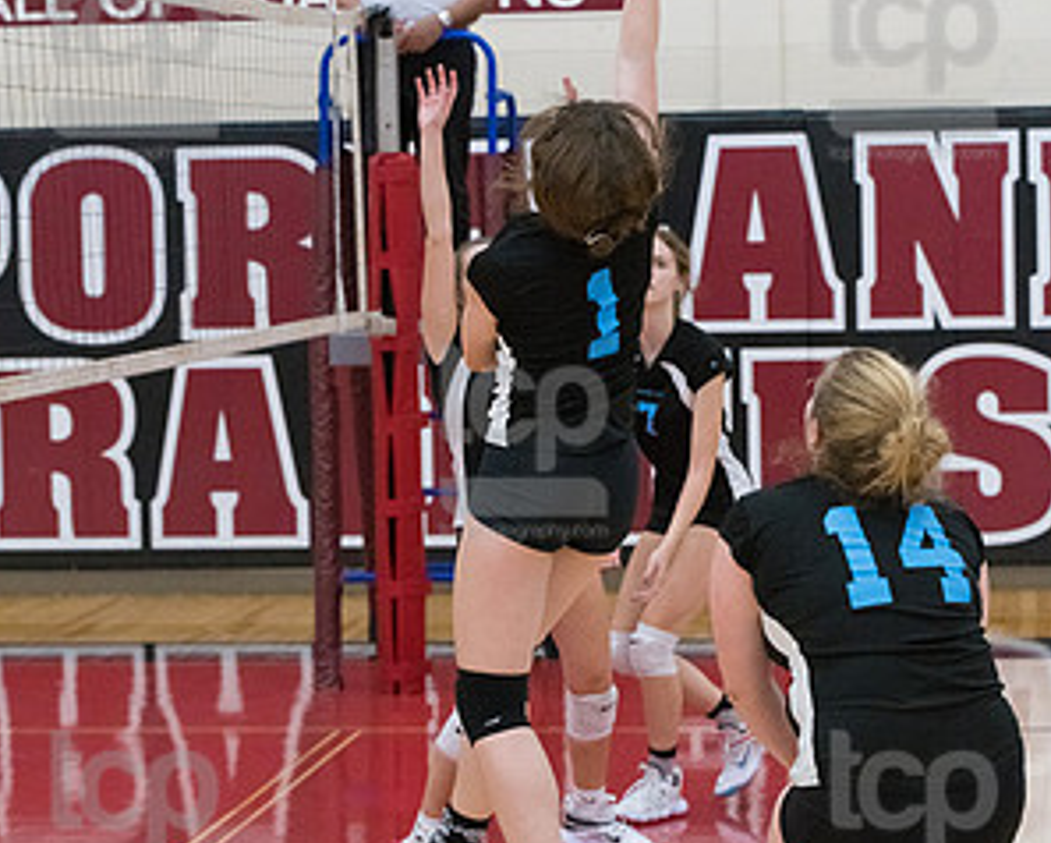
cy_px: 443
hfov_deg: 15.0
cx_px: 524
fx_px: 3984
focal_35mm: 128
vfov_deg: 12.1
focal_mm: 90
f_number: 4.5
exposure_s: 1/1000
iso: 6400
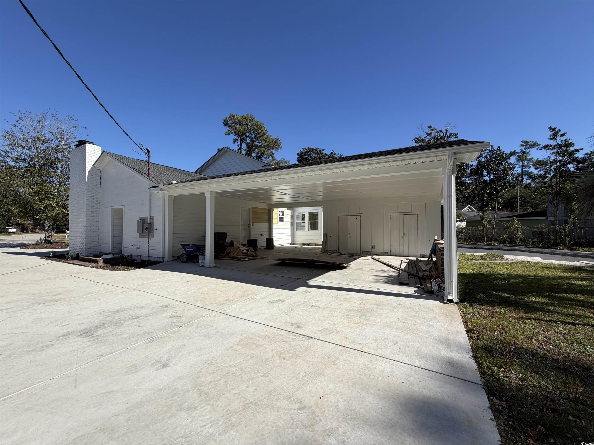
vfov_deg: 85.7
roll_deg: +0.1
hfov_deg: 102.1
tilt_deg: +0.5
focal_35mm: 14
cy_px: 222
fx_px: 240
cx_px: 297
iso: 20
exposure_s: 1/1050
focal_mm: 2.22
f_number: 2.2
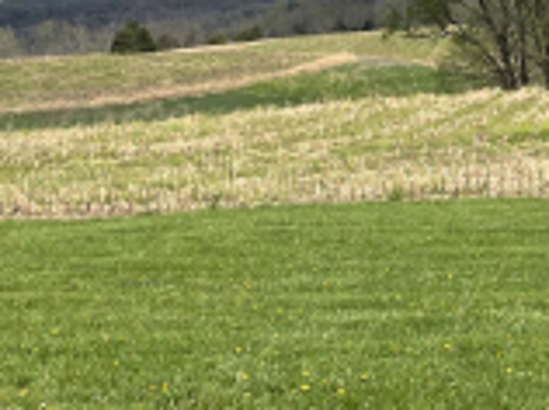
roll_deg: +3.5
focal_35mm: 110
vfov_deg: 13.4
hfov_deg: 17.8
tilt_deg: -10.9
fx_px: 1742
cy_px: 278
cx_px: 429
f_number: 1.6
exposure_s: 1/4149
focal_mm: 5.1
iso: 50
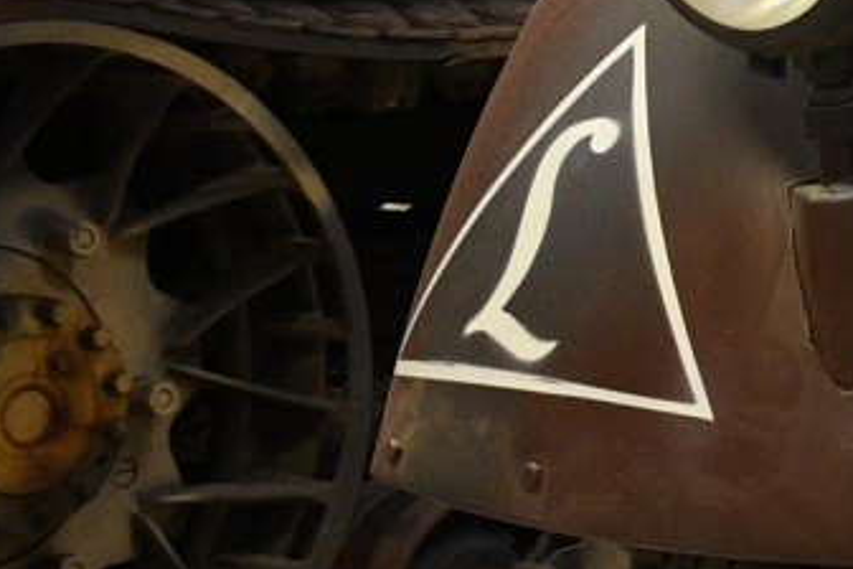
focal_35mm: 214
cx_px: 2668
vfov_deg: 6.4
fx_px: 5070
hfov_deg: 8.1
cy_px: -36
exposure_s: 1/80
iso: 1000
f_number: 4.5
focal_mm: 20
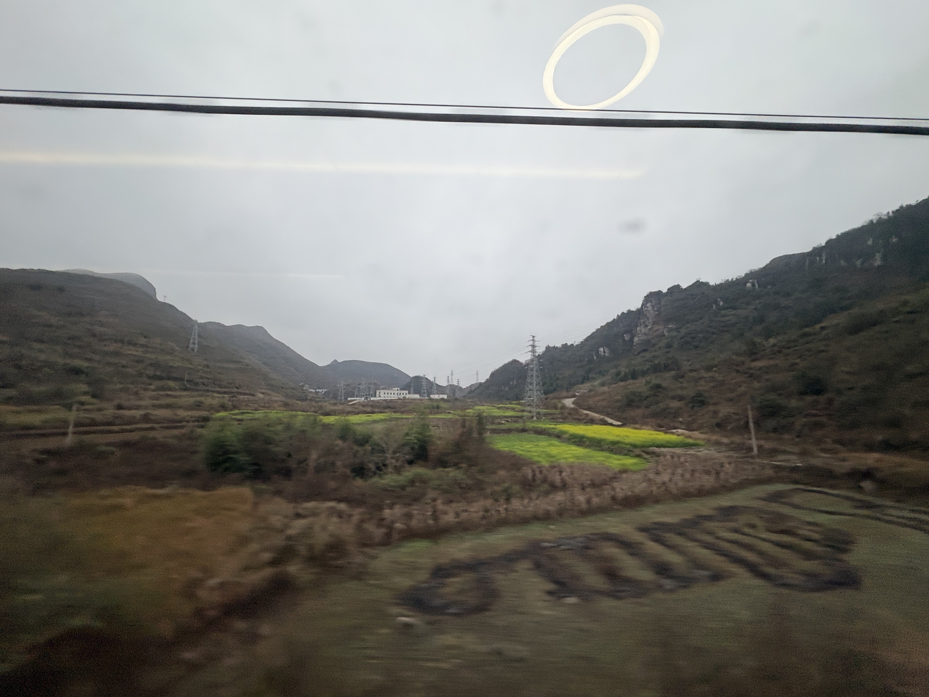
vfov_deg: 85.7
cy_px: 348
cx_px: 464
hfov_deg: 102.1
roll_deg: -0.1
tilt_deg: +5.7
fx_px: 376
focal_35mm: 14
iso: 80
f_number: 2.2
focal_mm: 2.22
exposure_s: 1/99
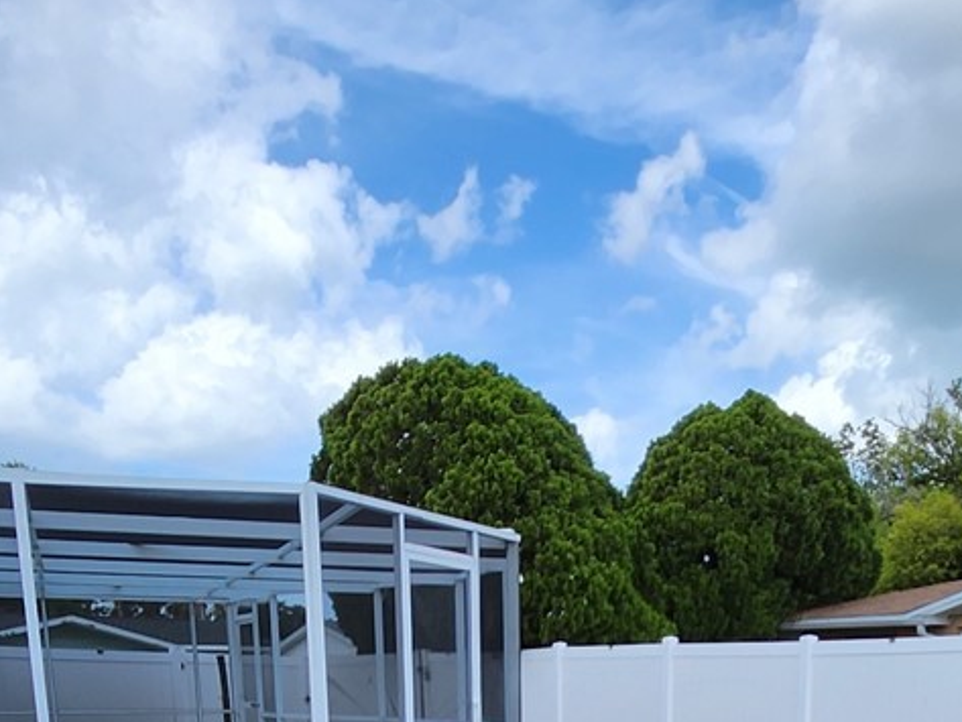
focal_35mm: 44
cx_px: 602
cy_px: 1017
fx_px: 1223
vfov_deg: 26.2
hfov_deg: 42.6
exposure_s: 1/885
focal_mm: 1.74
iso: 32
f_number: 2.2
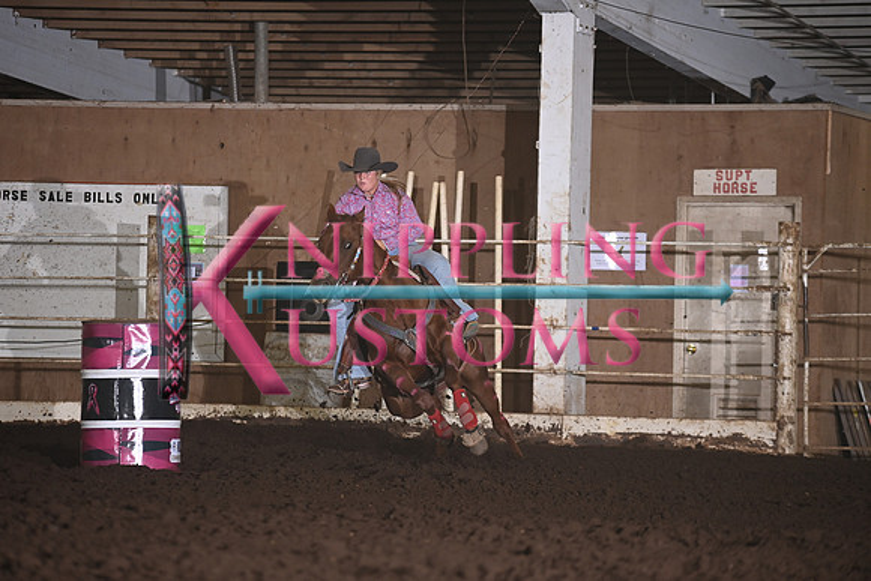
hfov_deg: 11.7
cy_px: 290
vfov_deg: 7.9
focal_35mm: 175
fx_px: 4235
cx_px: 436
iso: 1250
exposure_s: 1/500
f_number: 2.8
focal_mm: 175
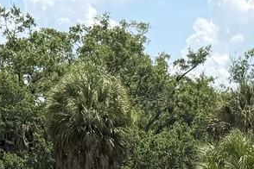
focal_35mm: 136
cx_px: 186
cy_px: 452
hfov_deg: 15.0
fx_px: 959
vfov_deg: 8.8
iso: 100
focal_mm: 6.76
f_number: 1.78
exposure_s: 1/4167
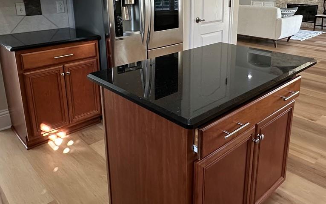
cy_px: 58
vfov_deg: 39.8
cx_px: 171
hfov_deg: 61.2
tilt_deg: -15.8
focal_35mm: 31
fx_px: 275
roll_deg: -0.2
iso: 250
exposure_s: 1/120
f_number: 2.2
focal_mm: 2.22
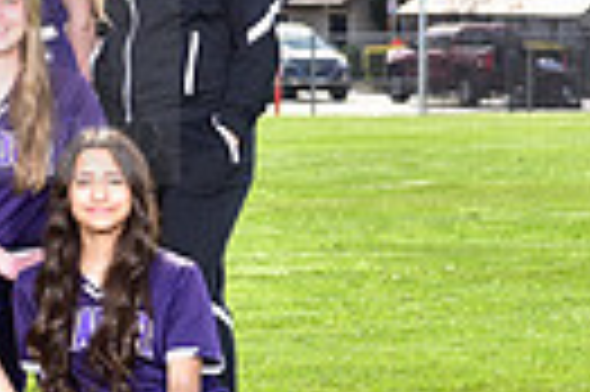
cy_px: 52
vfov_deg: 4.4
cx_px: -694
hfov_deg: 6.4
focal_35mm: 310
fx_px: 5074
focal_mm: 70
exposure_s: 1/250
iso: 320
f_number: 10
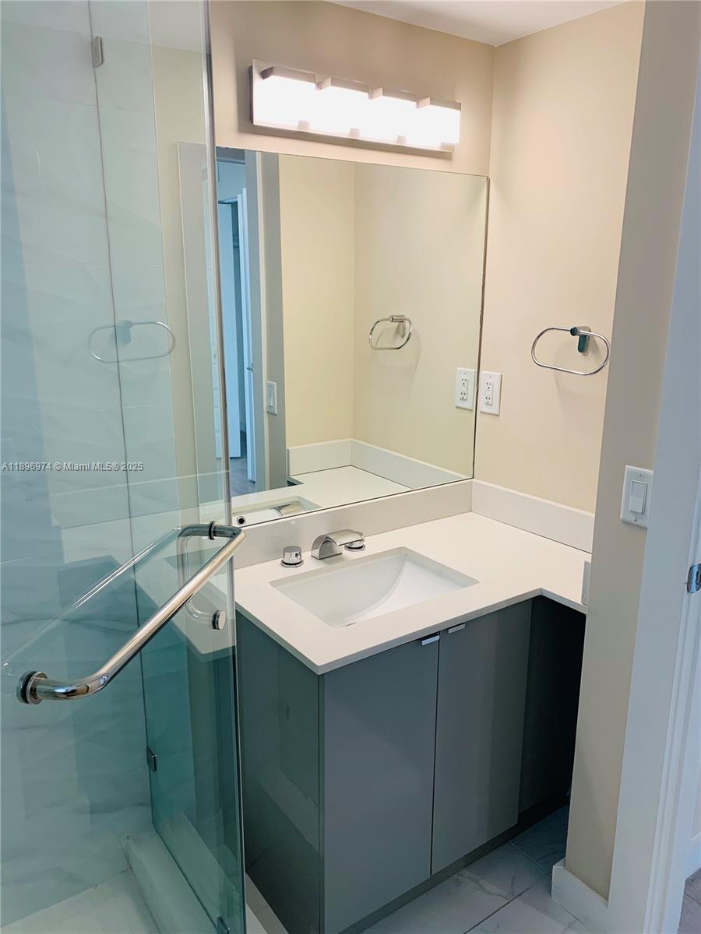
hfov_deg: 53.1
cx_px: 350
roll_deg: -0.3
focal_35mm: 26
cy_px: 467
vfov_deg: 67.3
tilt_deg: -14.4
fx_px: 702
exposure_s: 1/60
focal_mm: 4.25
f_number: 1.8
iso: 50
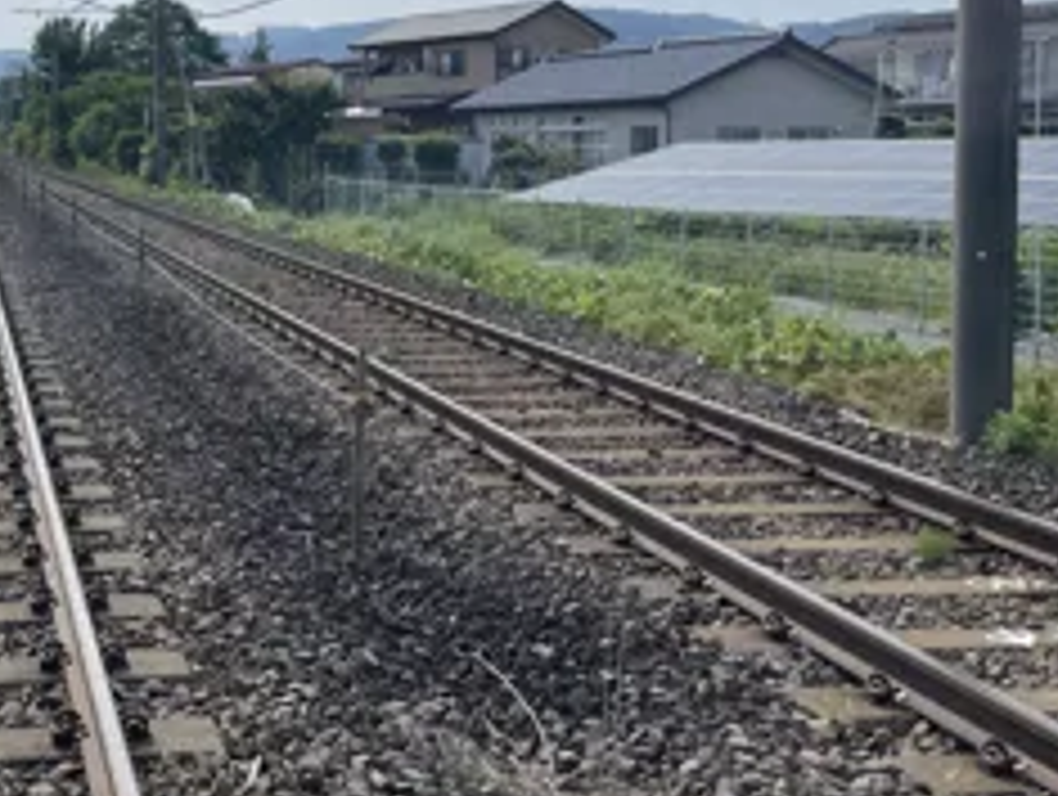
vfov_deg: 27.4
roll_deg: -2.3
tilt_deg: -4.8
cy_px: 252
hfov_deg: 33.9
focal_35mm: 53
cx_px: 77
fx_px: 1622
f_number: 1.6
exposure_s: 1/6494
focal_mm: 4.2
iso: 32
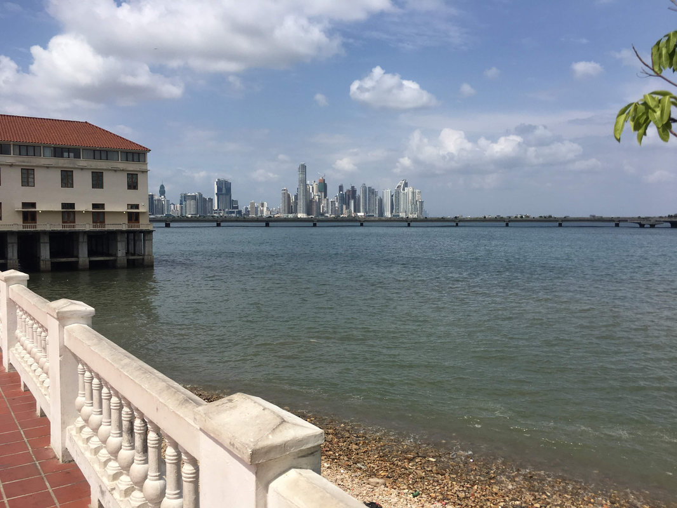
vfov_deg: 48.2
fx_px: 567
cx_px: 338
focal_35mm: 29
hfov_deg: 61.6
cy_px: 254
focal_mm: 4.15
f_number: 2.2
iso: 25
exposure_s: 1/2959
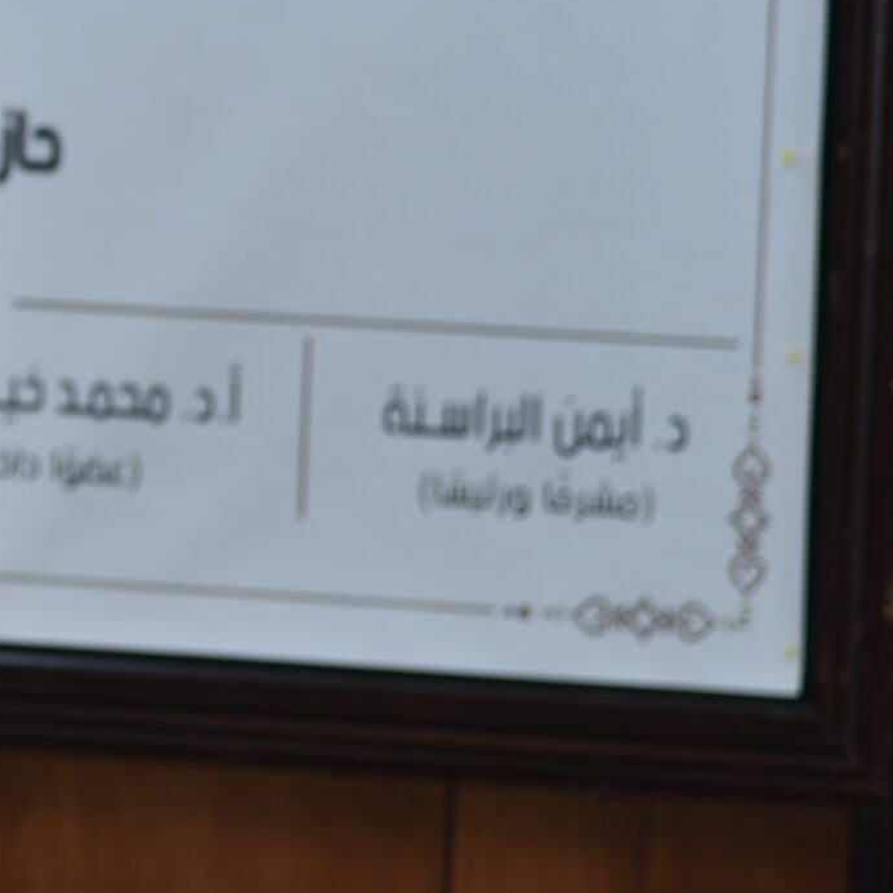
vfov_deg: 4.6
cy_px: 217
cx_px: -535
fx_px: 11003
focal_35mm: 377
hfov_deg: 4.6
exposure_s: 1/125
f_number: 4
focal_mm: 120
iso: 400
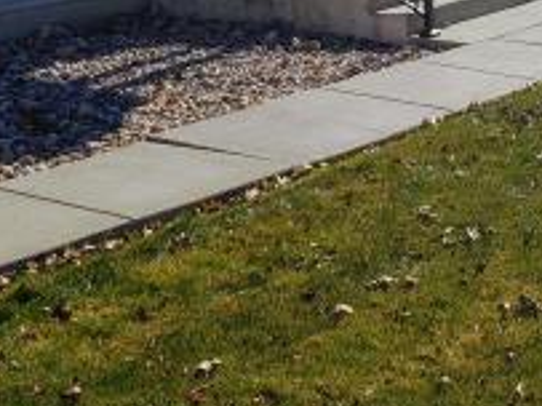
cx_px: 376
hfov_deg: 23.7
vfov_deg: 16.3
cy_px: -219
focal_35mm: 82
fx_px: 1283
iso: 50
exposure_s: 1/2128
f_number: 2.4
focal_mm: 4.3
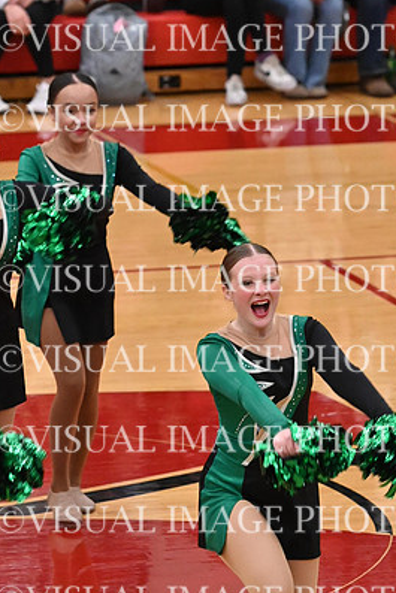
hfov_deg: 4.1
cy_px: 399
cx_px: 285
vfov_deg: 6.1
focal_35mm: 339
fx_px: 5588
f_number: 4
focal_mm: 155
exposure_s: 1/400
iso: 8000
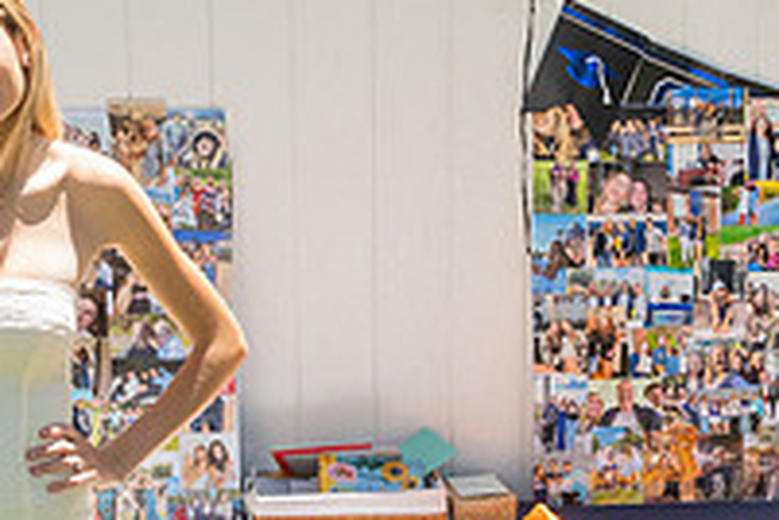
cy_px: 491
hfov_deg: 25.4
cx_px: 659
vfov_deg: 17.2
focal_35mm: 78
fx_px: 1688
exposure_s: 1/1000
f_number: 8
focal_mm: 18
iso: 2000
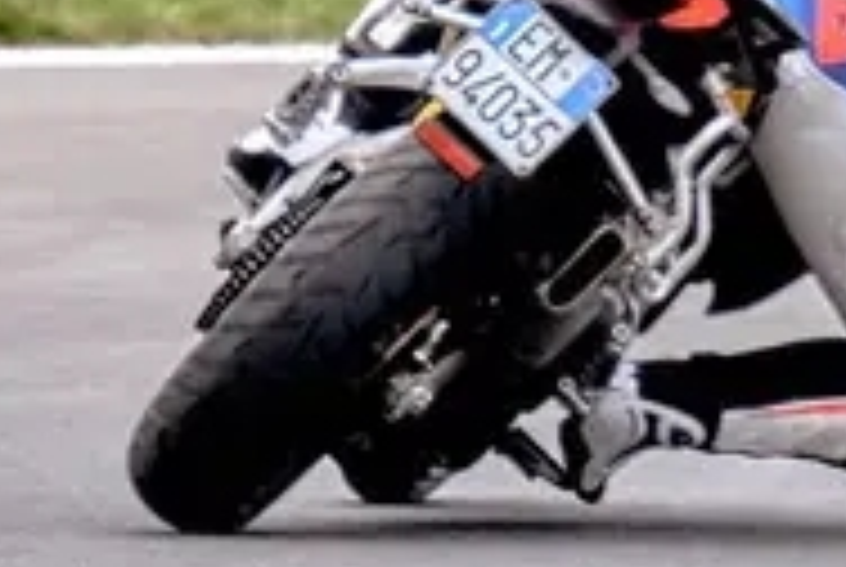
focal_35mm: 1912
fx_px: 45002
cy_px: -90
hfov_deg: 1.1
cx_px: 1152
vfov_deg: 0.7
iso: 320
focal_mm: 200
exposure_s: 1/1250
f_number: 4.8
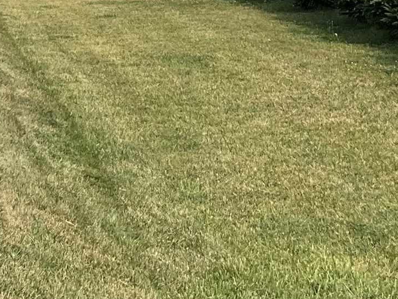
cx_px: 20
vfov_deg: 11.6
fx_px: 1414
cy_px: -126
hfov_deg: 15.8
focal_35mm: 123
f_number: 1.8
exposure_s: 1/1912
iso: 25
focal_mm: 3
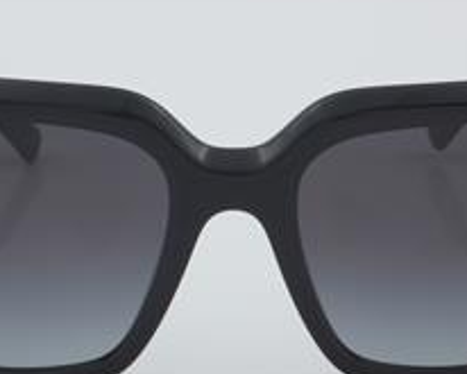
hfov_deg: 12.9
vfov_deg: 10.3
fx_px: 2073
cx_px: 229
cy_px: 231
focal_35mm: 150
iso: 100
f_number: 32
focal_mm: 55
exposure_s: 1/4
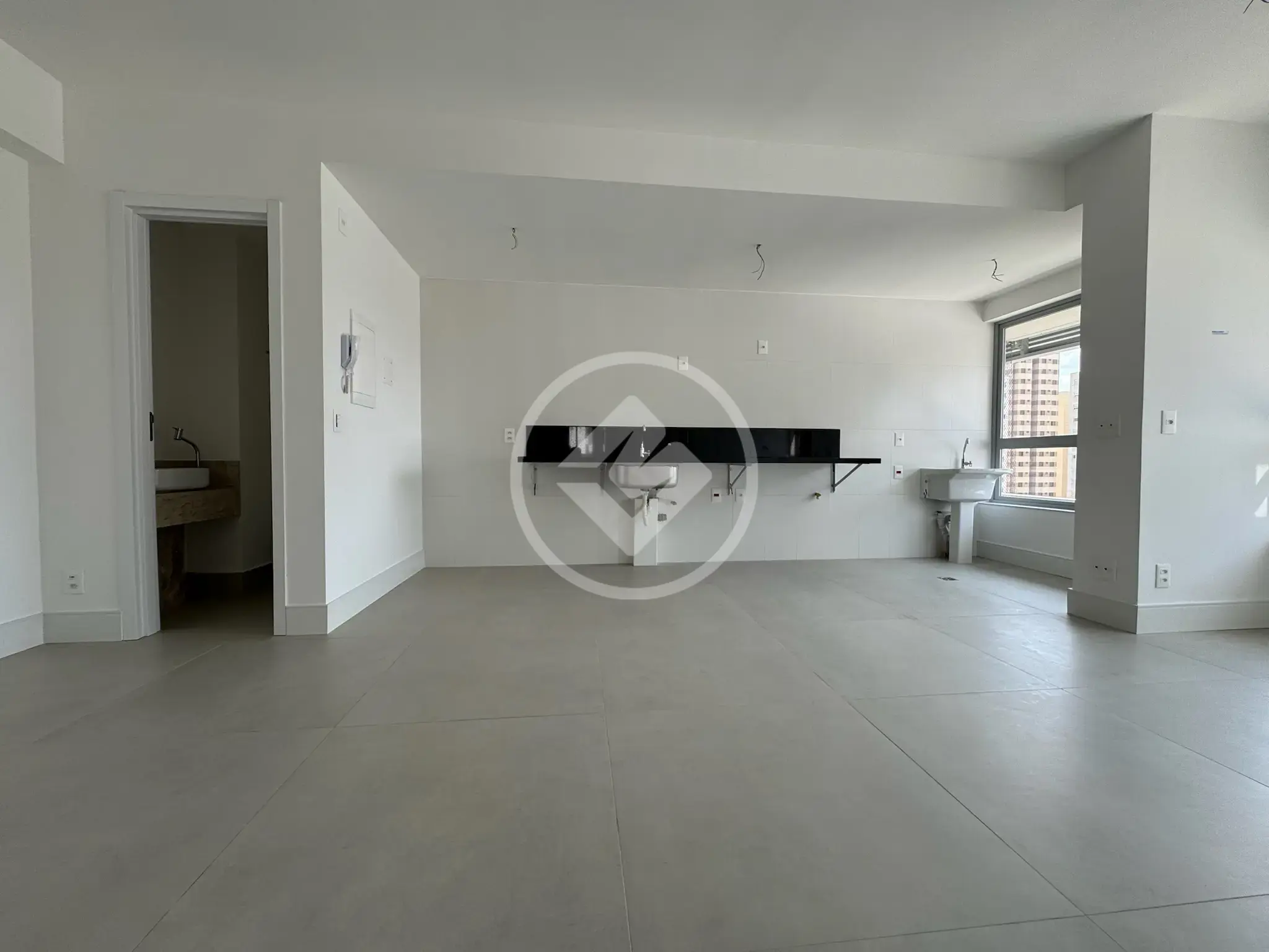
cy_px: 476
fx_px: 513
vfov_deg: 85.7
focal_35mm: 14
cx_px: 634
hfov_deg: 102.1
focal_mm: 2.22
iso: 40
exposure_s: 1/145
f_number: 2.2
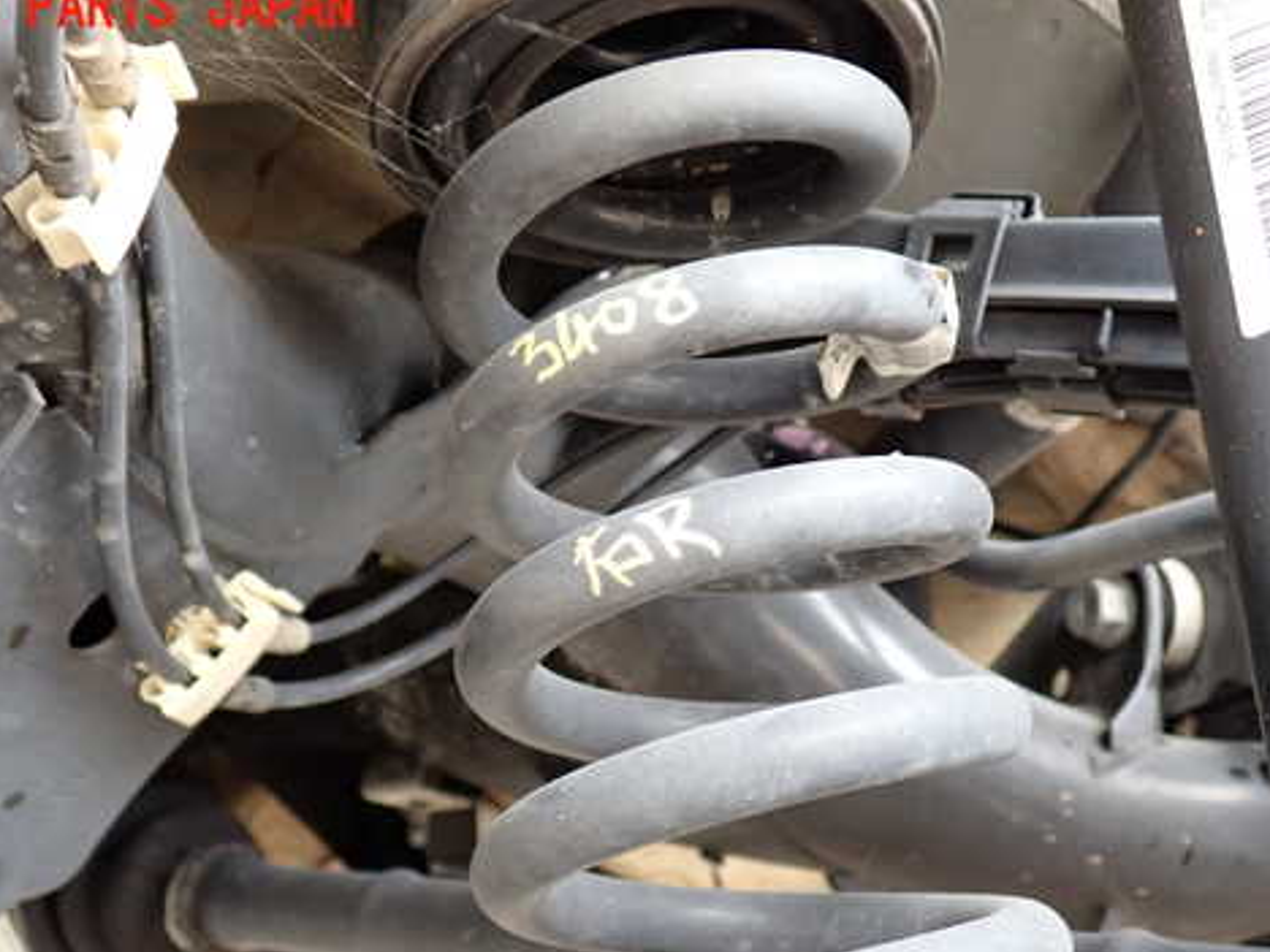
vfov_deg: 35.0
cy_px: 586
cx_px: 676
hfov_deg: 45.7
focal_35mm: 41
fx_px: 1504
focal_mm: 5.79
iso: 200
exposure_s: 1/30
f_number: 2.4
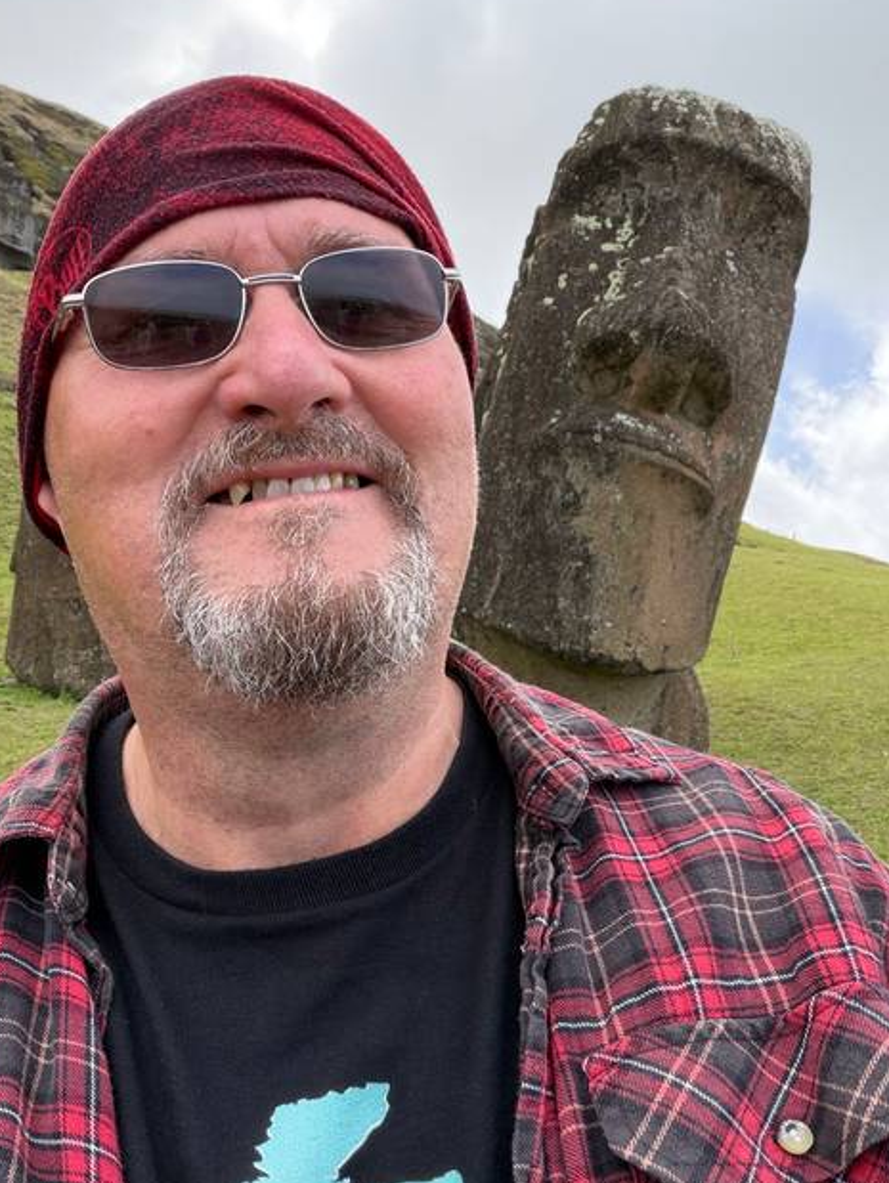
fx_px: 1060
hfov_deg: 45.5
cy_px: 585
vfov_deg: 58.3
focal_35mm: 31
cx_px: 436
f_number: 1.9
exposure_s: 1/435
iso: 32
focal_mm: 2.71
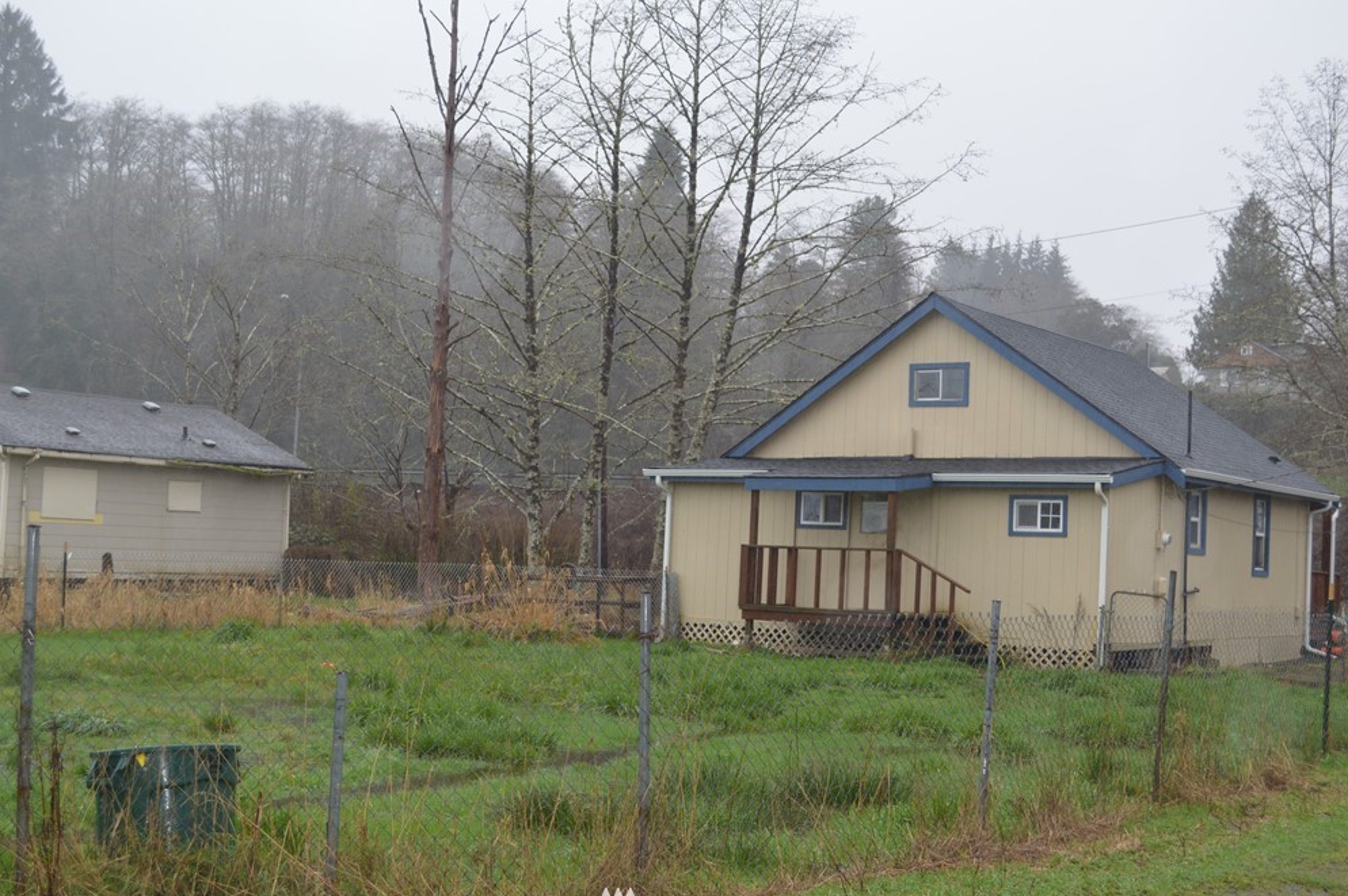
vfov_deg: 28.3
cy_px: 466
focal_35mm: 48
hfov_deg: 41.5
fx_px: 1779
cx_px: 671
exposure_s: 1/125
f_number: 4.5
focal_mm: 29
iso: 220
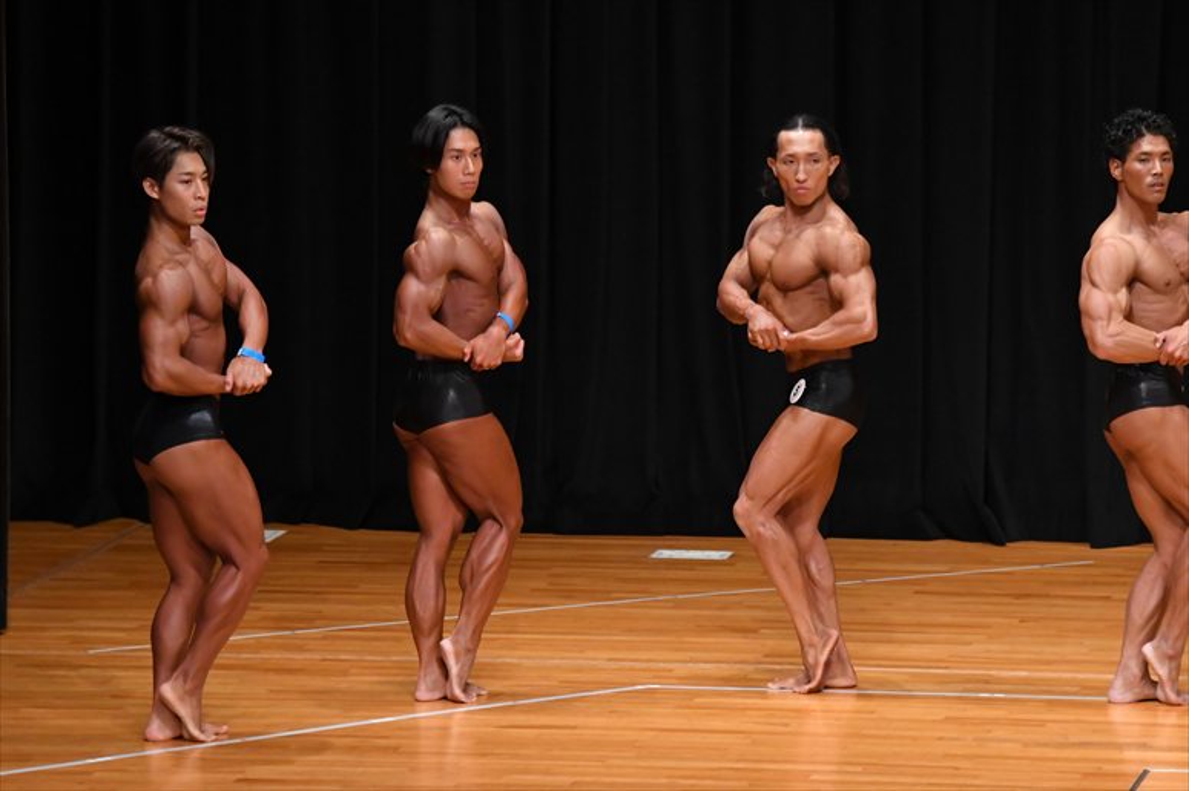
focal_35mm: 255
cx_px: 594
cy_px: 396
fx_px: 8418
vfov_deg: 5.4
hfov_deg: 8.1
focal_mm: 170
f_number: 5.6
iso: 4000
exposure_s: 1/400
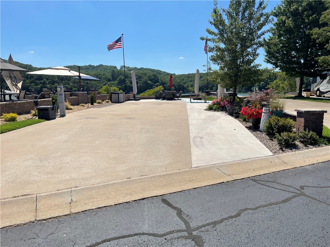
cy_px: 124
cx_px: 165
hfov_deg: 67.3
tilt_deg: -7.3
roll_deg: +1.1
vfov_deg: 53.1
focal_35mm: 26
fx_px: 248
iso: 32
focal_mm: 4.2
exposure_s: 1/6135
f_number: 1.6
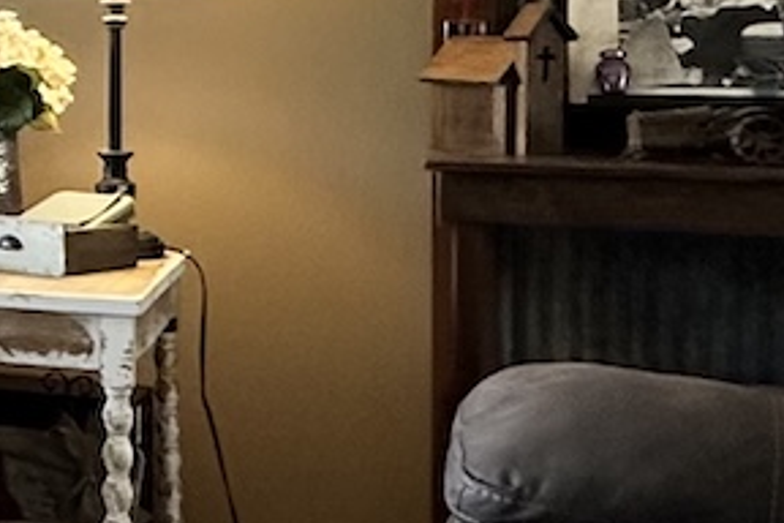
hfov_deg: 16.1
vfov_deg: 13.9
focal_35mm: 97
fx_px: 2112
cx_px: -800
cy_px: 19
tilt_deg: -0.3
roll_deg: +0.2
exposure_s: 1/60
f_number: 2.2
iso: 250
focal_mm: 2.22
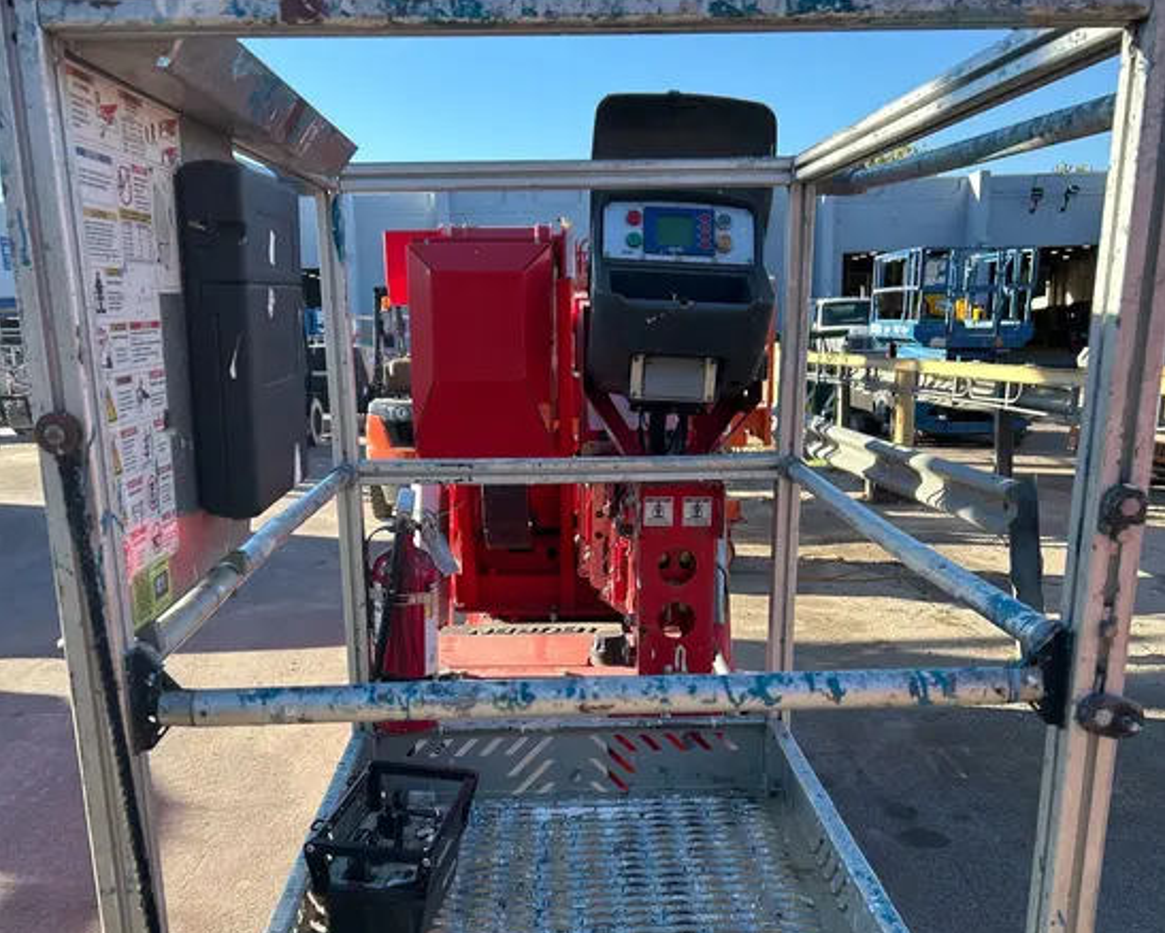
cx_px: 584
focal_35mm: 34
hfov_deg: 52.8
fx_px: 1173
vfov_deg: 42.7
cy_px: 634
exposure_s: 1/1100
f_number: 1.5
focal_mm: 5.7
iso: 50
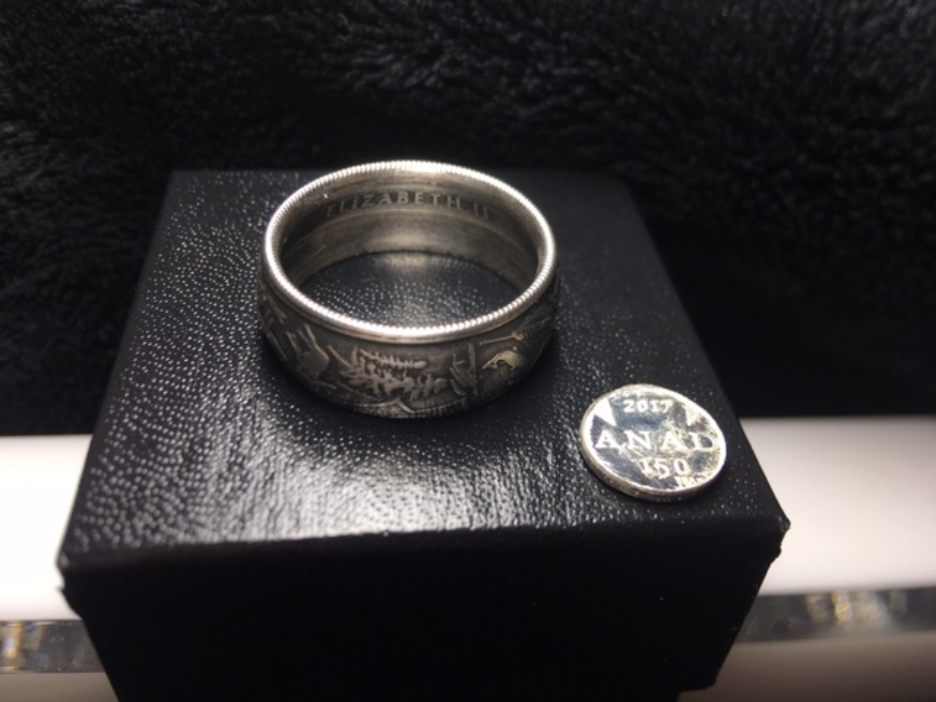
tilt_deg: -44.2
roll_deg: -4.0
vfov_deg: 48.2
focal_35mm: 29
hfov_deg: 61.7
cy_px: 351
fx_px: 784
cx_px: 468
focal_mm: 4.15
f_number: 2.2
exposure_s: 1/120
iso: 25
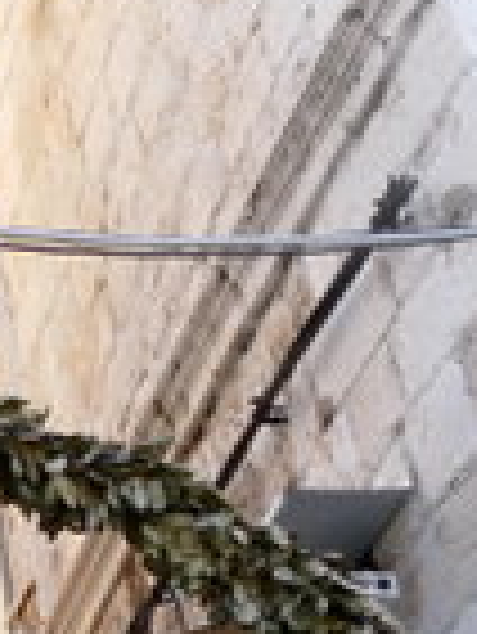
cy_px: 850
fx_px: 1871
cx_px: -315
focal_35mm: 102
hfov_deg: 13.4
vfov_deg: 17.9
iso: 800
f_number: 2.8
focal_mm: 9.12
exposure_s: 1/1300
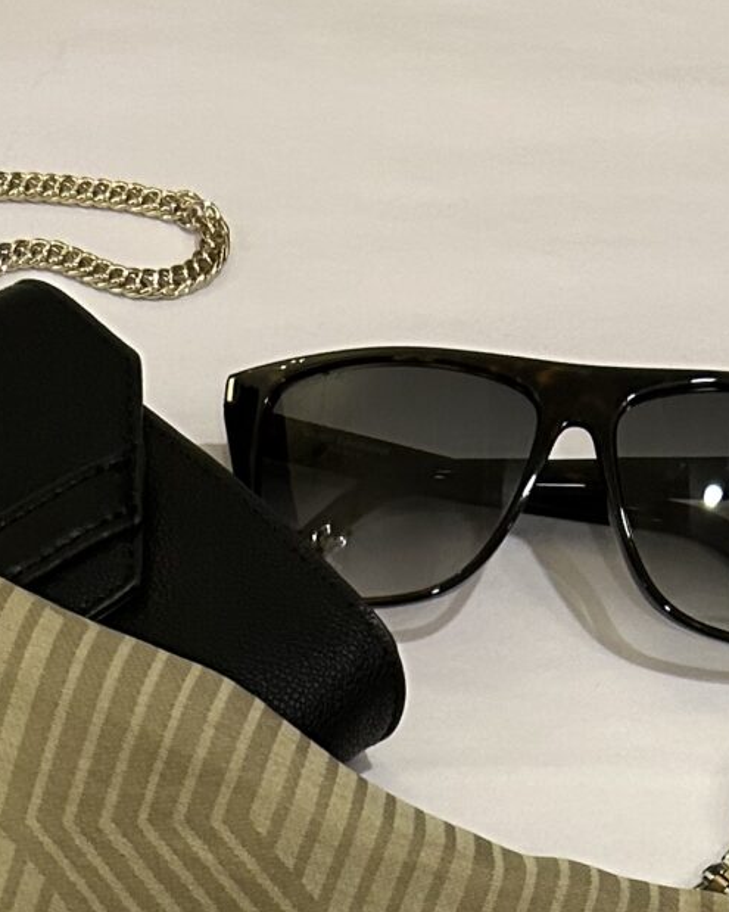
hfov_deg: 14.5
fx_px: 2832
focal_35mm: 105
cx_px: 85
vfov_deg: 14.9
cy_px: 1834
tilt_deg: -66.0
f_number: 1.5
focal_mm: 5.7
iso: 200
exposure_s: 1/50
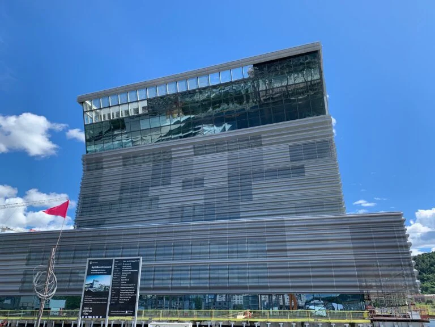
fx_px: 327
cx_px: 218
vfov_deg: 53.1
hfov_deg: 67.3
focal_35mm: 26
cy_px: 164
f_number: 1.8
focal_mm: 4.25
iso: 25
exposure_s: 1/1266
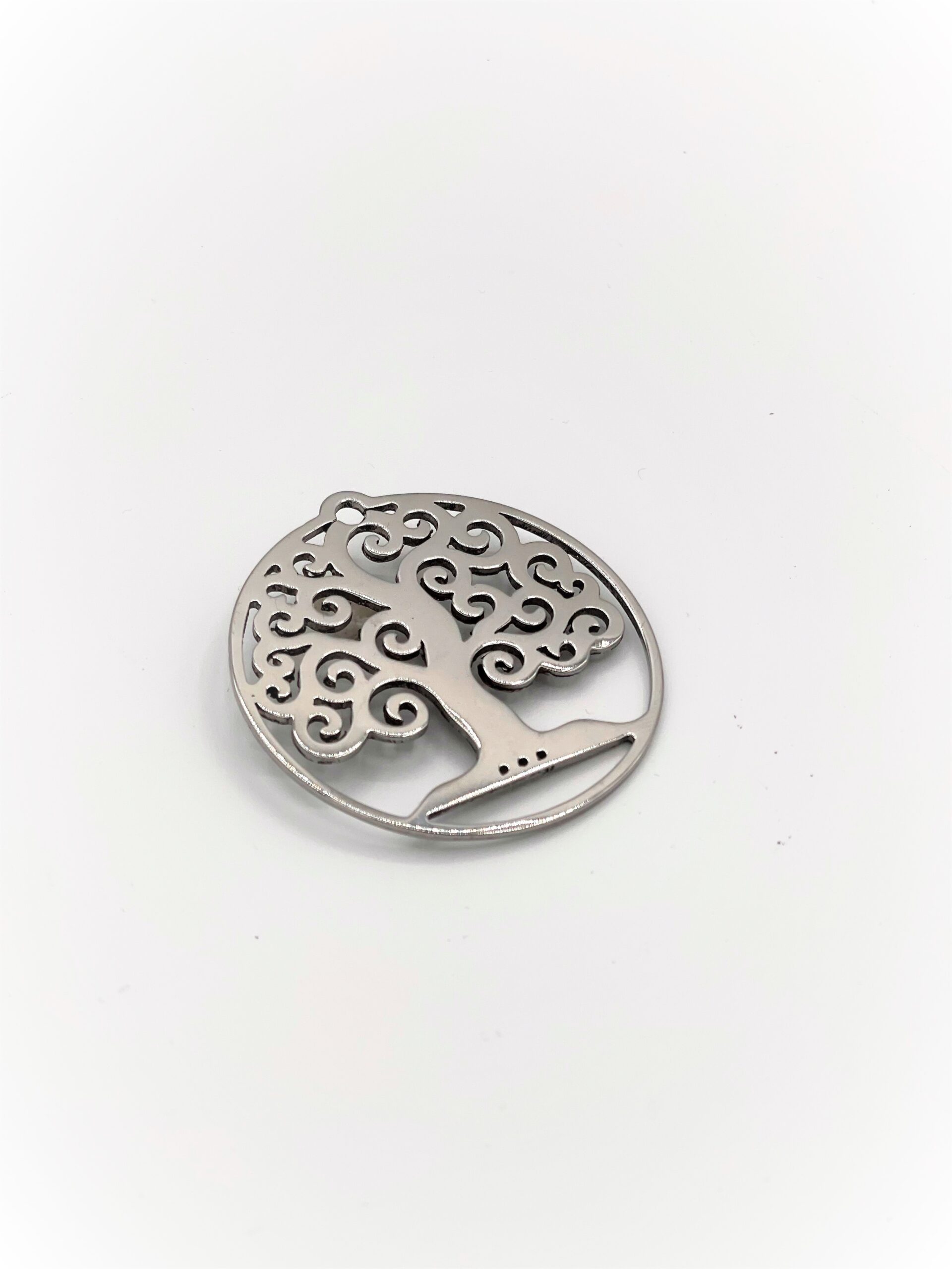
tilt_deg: -46.4
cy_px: 634
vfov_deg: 30.3
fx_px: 2347
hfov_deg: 22.9
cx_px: 476
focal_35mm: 64
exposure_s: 1/1119
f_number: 2.2
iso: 25
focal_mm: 7.5
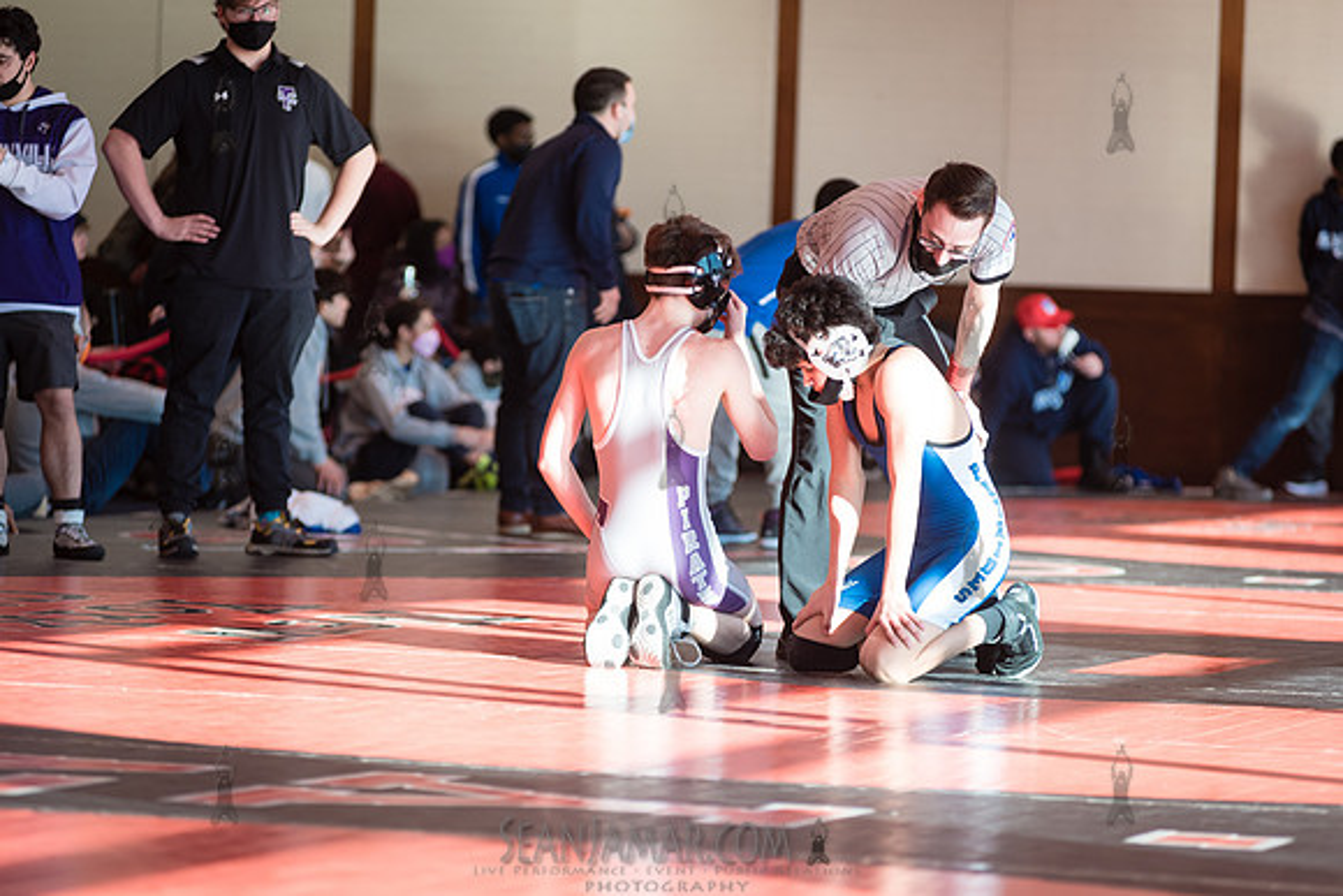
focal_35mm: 170
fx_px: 6343
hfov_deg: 12.1
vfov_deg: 8.1
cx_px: 672
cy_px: 448
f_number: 4
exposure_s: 1/400
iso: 400
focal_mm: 170
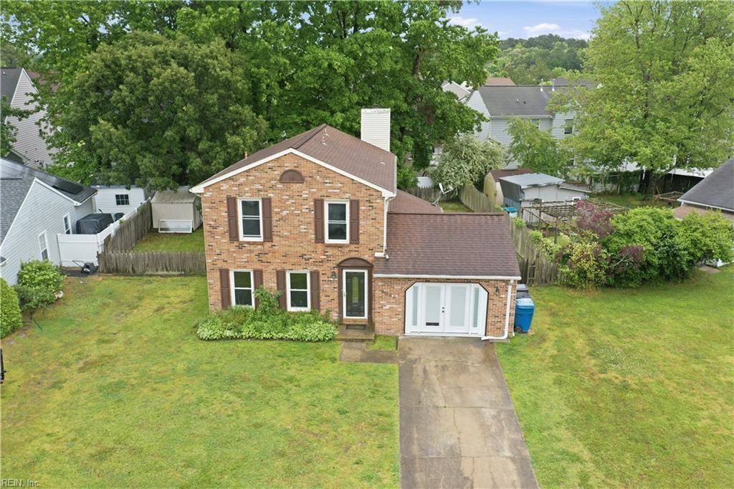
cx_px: 367
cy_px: 244
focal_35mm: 28
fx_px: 571
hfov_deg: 65.5
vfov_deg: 46.4
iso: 100
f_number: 4
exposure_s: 1/80
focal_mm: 10.3
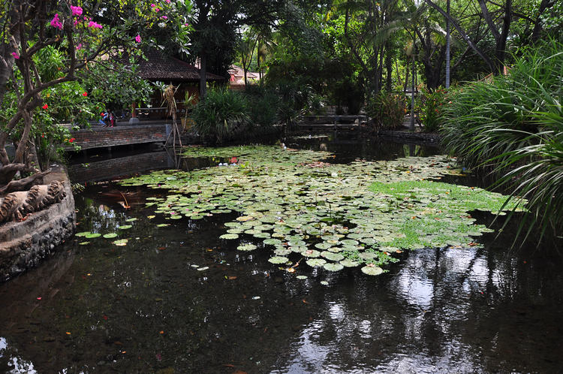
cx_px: 282
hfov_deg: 67.4
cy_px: 187
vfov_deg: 47.8
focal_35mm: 27
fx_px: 422
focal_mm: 18
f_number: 5.6
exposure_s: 1/320
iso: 200
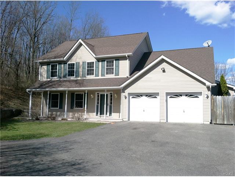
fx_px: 238
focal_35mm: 35
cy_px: 88
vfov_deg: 40.7
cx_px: 118
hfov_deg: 52.6
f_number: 2.8
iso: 80
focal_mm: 3.85
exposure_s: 1/1500
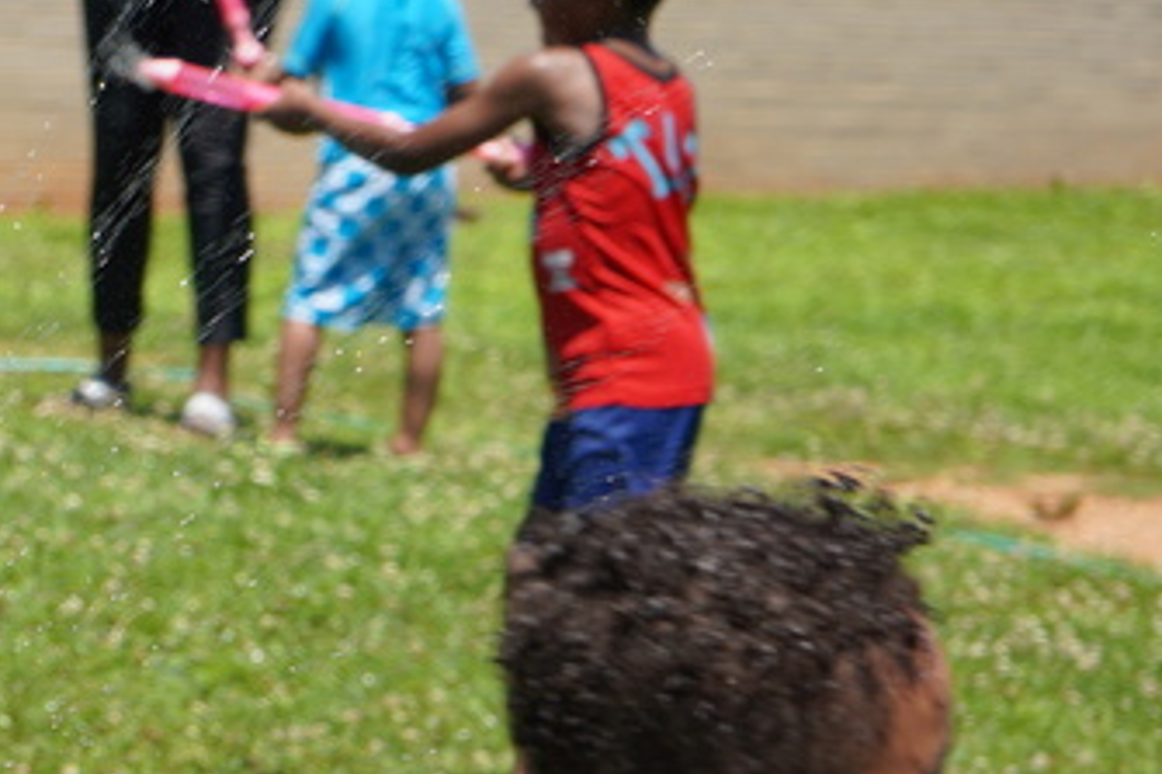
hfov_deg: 9.4
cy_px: 640
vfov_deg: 6.4
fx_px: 6904
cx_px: -388
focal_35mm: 214
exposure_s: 1/400
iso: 100
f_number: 5.6
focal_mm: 70
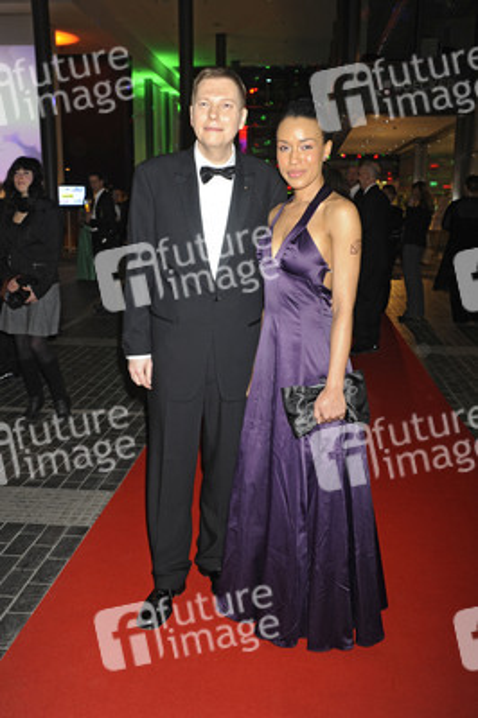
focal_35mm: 35
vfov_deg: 54.5
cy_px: 359
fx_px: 698
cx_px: 239
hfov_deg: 37.8
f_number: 5.6
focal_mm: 35
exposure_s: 1/40
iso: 1250
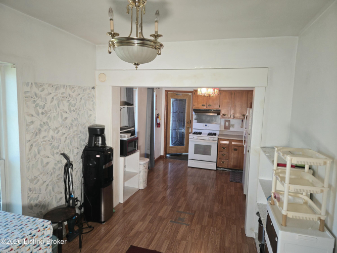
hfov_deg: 73.9
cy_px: 126
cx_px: 168
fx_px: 224
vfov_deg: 58.9
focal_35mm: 23
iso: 125
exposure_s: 1/60
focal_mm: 5.4
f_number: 1.8
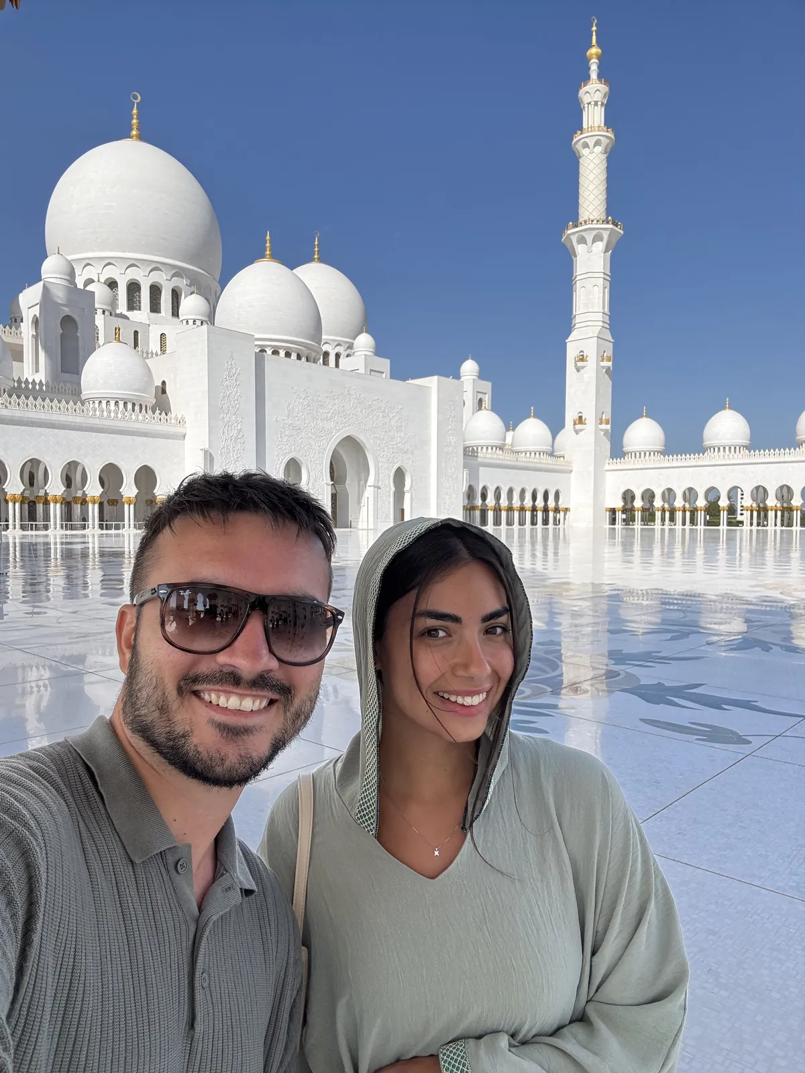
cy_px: 536
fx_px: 713
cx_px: 402
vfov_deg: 73.9
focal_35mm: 23
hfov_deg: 58.9
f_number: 1.9
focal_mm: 2.69
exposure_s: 1/931
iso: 25
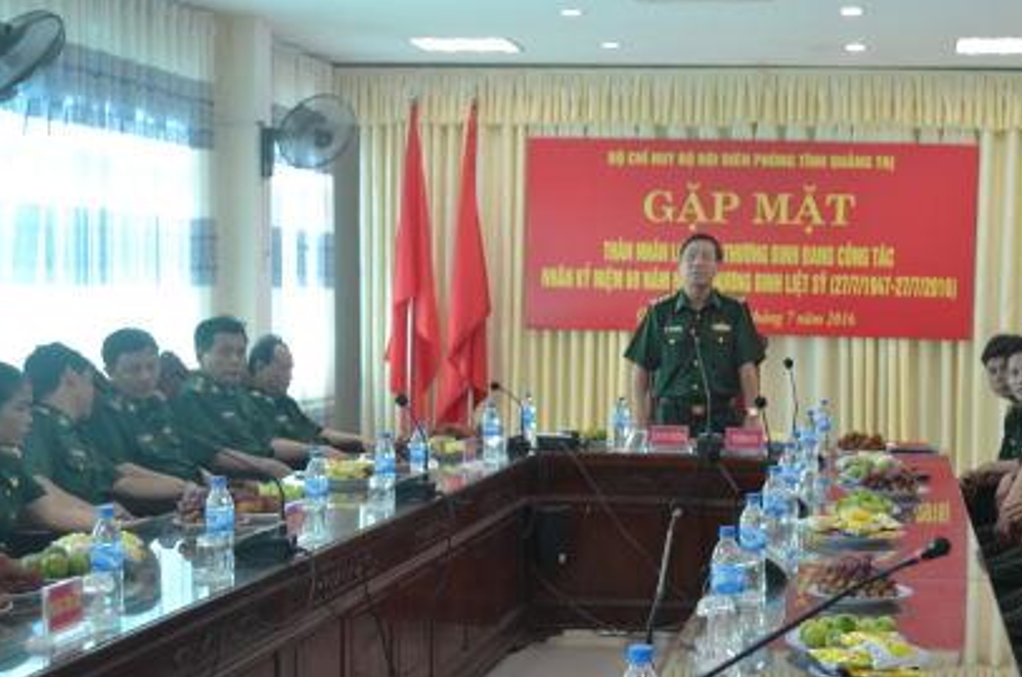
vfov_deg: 20.8
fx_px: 1842
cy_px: 453
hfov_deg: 30.8
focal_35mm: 65
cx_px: 685
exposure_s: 1/60
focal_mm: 32
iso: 640
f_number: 4.8
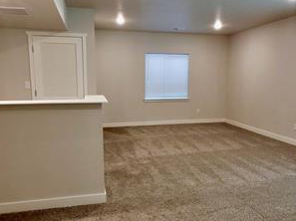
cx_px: 160
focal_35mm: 28
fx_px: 239
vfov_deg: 49.5
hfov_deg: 63.4
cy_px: 124
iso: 80
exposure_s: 1/30
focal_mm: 1.74
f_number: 2.2
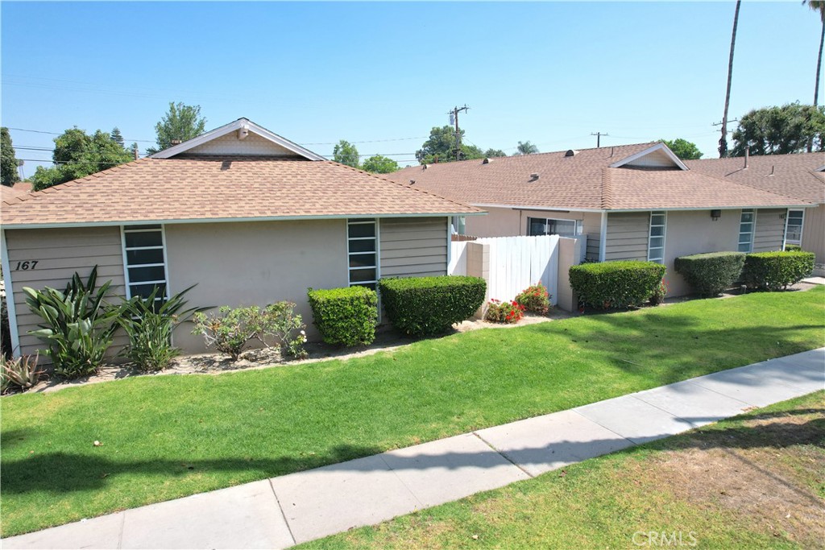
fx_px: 504
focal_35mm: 22
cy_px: 275
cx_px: 412
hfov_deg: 78.6
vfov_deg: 57.2
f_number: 2.8
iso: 100
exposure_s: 1/1600
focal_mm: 8.38
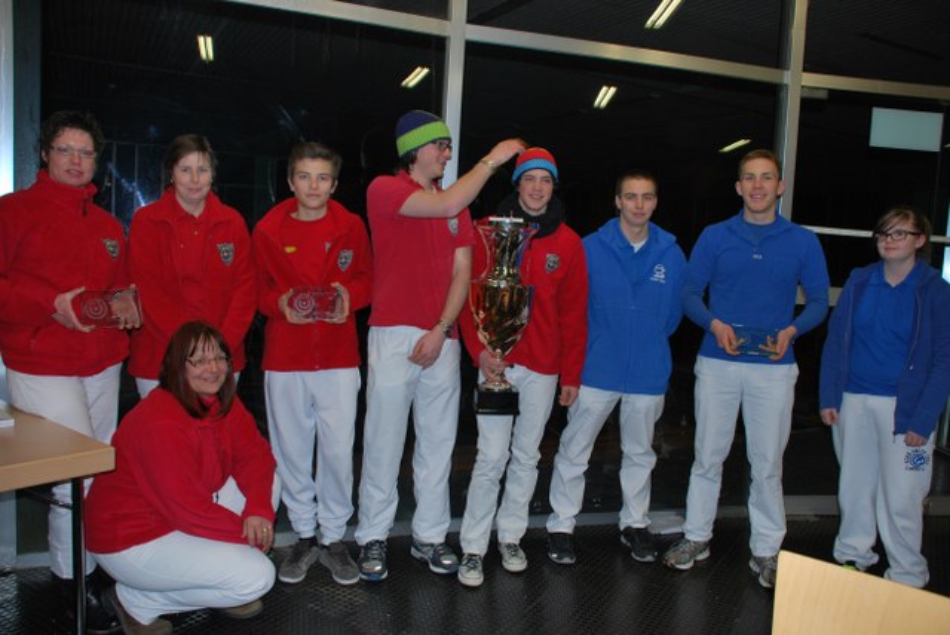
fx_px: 792
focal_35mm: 30
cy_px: 318
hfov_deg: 61.9
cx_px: 475
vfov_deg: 43.7
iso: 200
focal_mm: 20
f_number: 3.8
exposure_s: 1/60
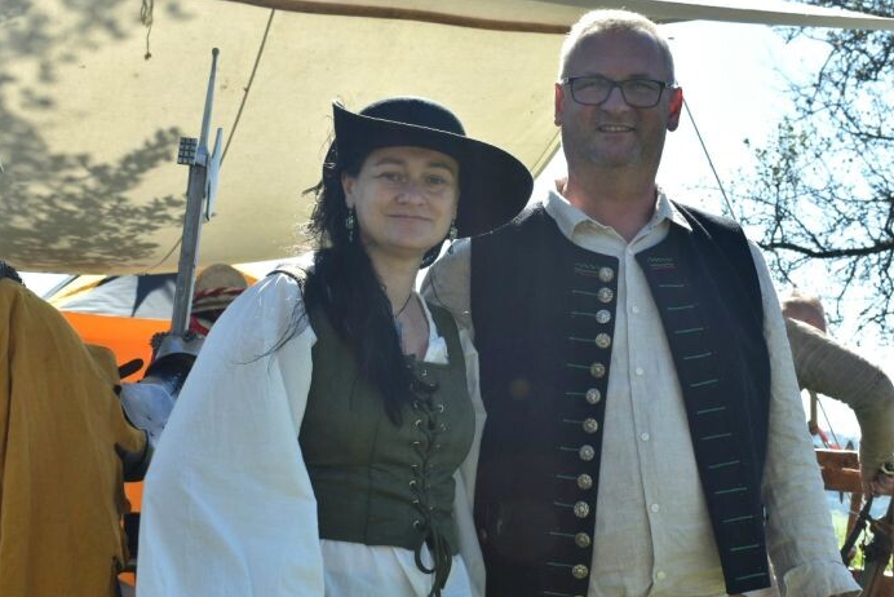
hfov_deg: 30.9
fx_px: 1615
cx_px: 518
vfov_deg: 20.9
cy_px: 294
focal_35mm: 65
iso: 125
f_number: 8
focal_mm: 30
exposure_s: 1/250
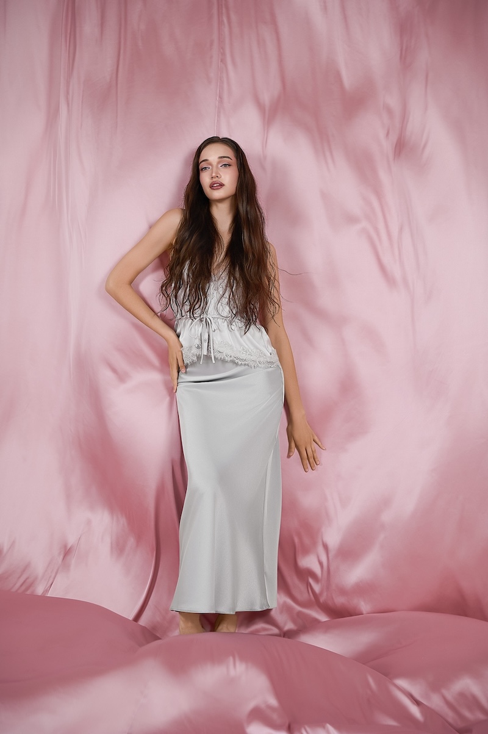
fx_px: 978
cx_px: 244
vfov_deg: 41.1
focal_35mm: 48
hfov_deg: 28.0
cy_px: 367
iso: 320
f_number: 5.6
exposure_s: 1/125
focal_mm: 48
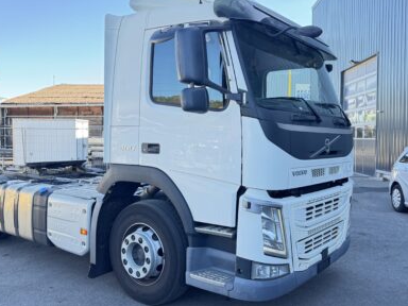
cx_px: 198
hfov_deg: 69.4
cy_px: 149
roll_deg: -0.2
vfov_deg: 54.9
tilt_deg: -0.6
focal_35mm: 25
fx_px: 295
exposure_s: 1/171
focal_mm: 6.76
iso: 80
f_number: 1.78
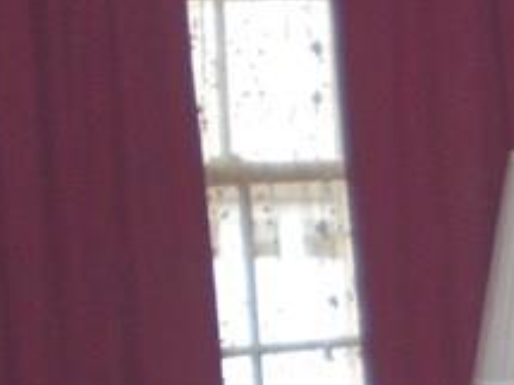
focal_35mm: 181
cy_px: 607
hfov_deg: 10.0
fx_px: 2686
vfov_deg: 8.0
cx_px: 1081
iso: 200
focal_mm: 6.3
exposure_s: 1/60
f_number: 3.1
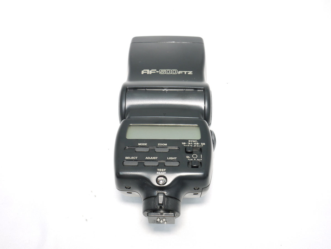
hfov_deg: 46.8
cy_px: 124
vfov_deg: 36.0
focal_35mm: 40
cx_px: 166
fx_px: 382
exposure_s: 1/8
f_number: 9
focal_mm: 20
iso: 200
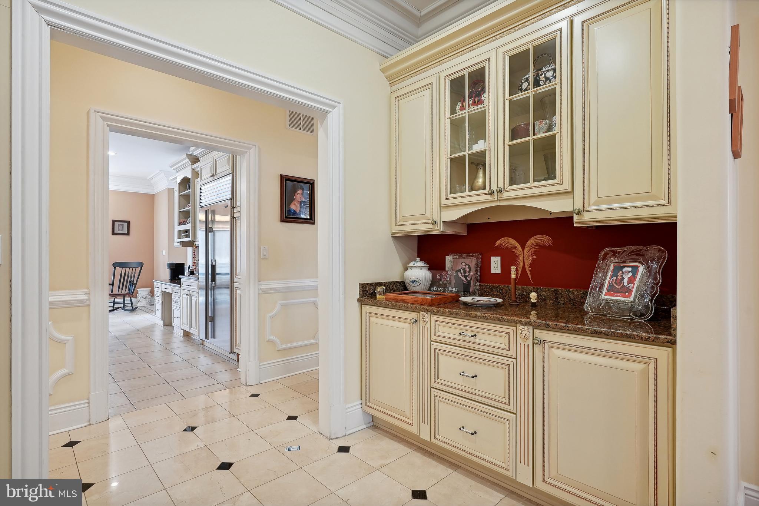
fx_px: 379
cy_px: 253
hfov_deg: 90.0
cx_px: 380
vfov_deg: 67.4
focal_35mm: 18
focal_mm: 18
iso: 800
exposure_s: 1/125
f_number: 8
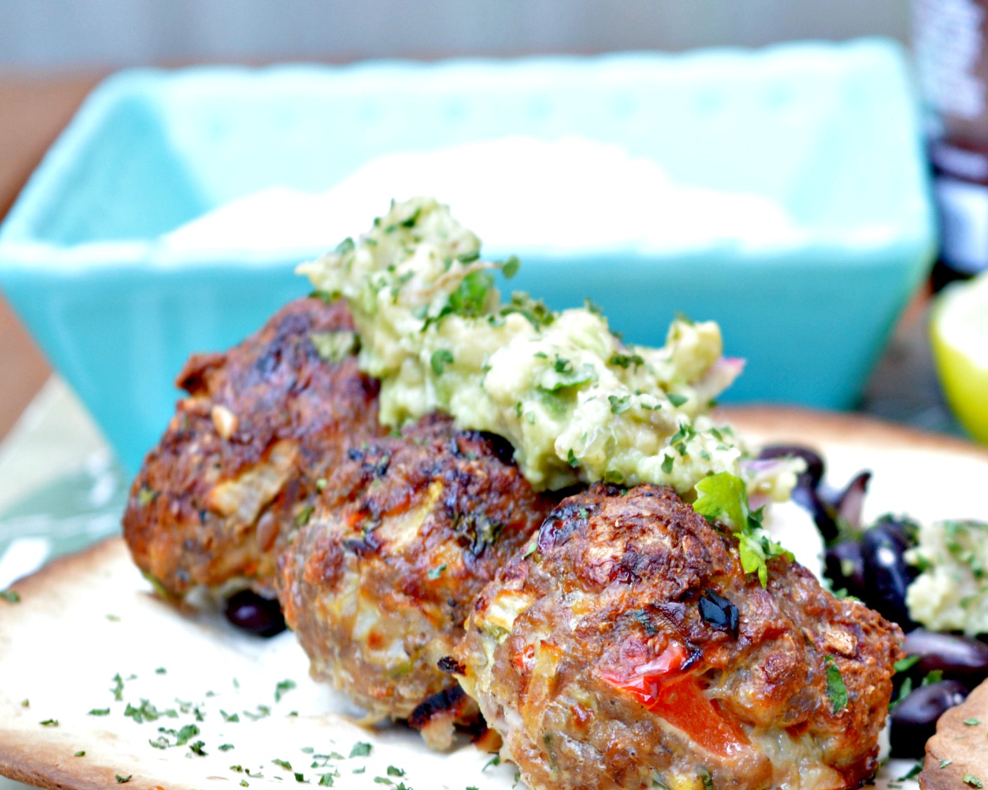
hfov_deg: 10.5
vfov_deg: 8.5
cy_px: 382
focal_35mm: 182
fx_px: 5324
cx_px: 1057
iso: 400
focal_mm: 55
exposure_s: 1/20
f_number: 5.6
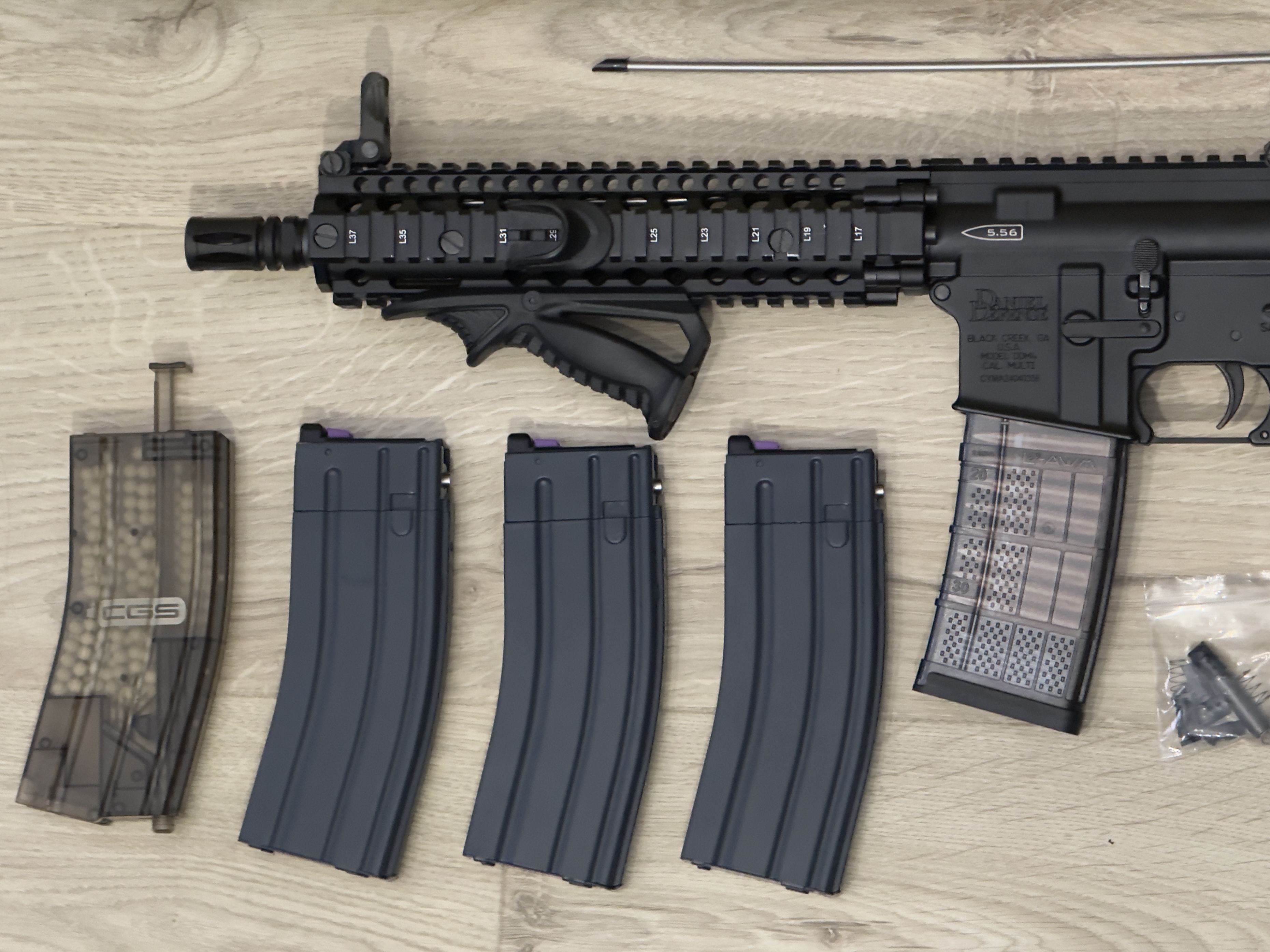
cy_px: 476
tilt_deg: -78.2
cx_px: 635
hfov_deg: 16.4
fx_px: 4402
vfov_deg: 12.3
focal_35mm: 120
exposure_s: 1/32
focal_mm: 15.66
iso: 1600
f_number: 2.8
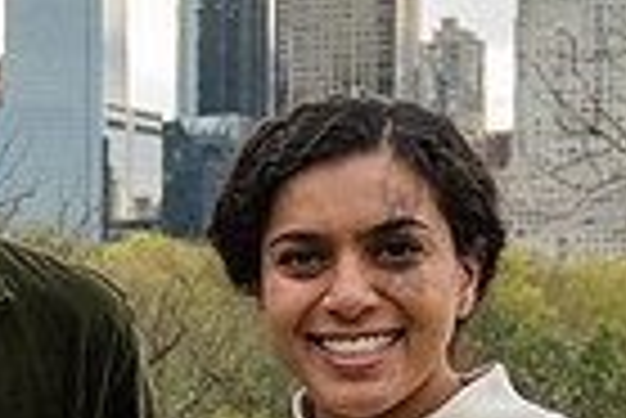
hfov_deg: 14.2
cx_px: -182
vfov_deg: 9.8
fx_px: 2420
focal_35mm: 139
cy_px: 443
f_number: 4.5
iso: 1000
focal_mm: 29
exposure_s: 1/640
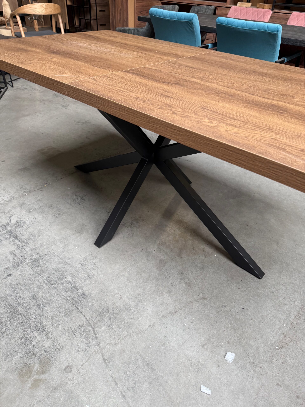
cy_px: 204
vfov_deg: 71.6
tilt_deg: -40.8
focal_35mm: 24
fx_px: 282
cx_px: 152
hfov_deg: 56.8
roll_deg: -5.2
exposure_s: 1/100
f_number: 1.78
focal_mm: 6.76
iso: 80
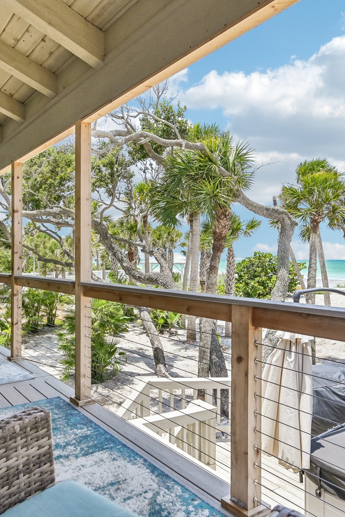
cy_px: 259
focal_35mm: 27
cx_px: 85
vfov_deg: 67.4
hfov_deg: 46.2
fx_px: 388
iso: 400
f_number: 8
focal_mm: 17
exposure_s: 1/800
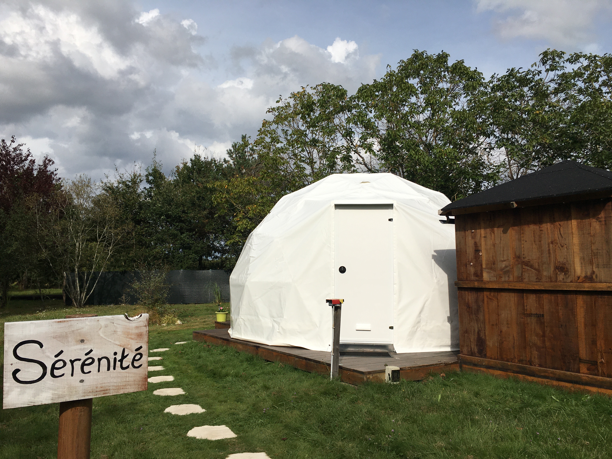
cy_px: 230
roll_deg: +0.2
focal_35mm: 29
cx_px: 306
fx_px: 513
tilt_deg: +6.8
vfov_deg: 48.2
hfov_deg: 61.7
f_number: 2.2
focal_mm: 4.15
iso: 25
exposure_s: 1/3344
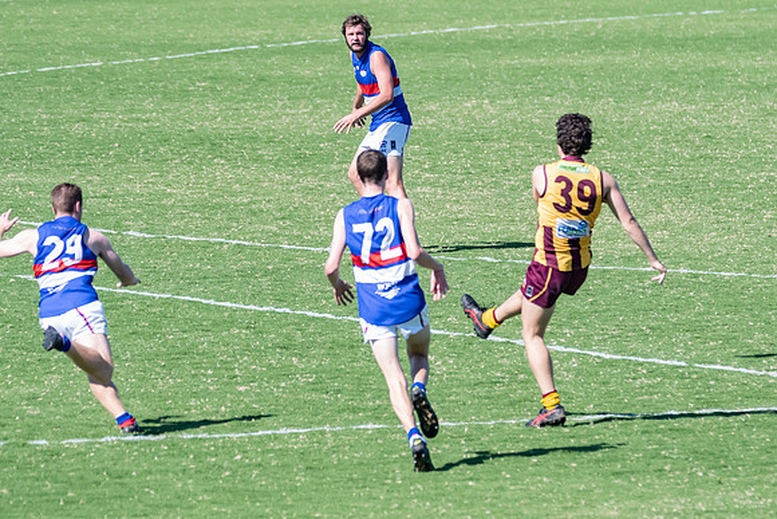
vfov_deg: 2.6
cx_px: 449
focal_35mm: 520
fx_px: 11232
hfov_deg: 4.0
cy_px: 219
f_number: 7.1
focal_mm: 300
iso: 800
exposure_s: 1/2000
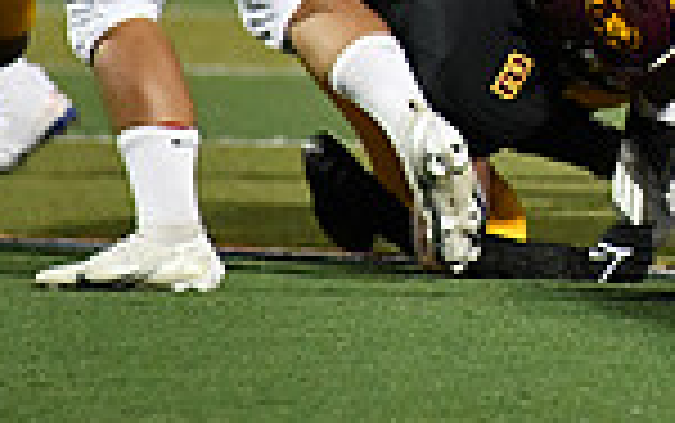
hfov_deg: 1.8
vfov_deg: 1.1
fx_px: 21797
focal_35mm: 1184
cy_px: -290
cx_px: 850
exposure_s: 1/1250
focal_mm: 300
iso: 5600
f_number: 4
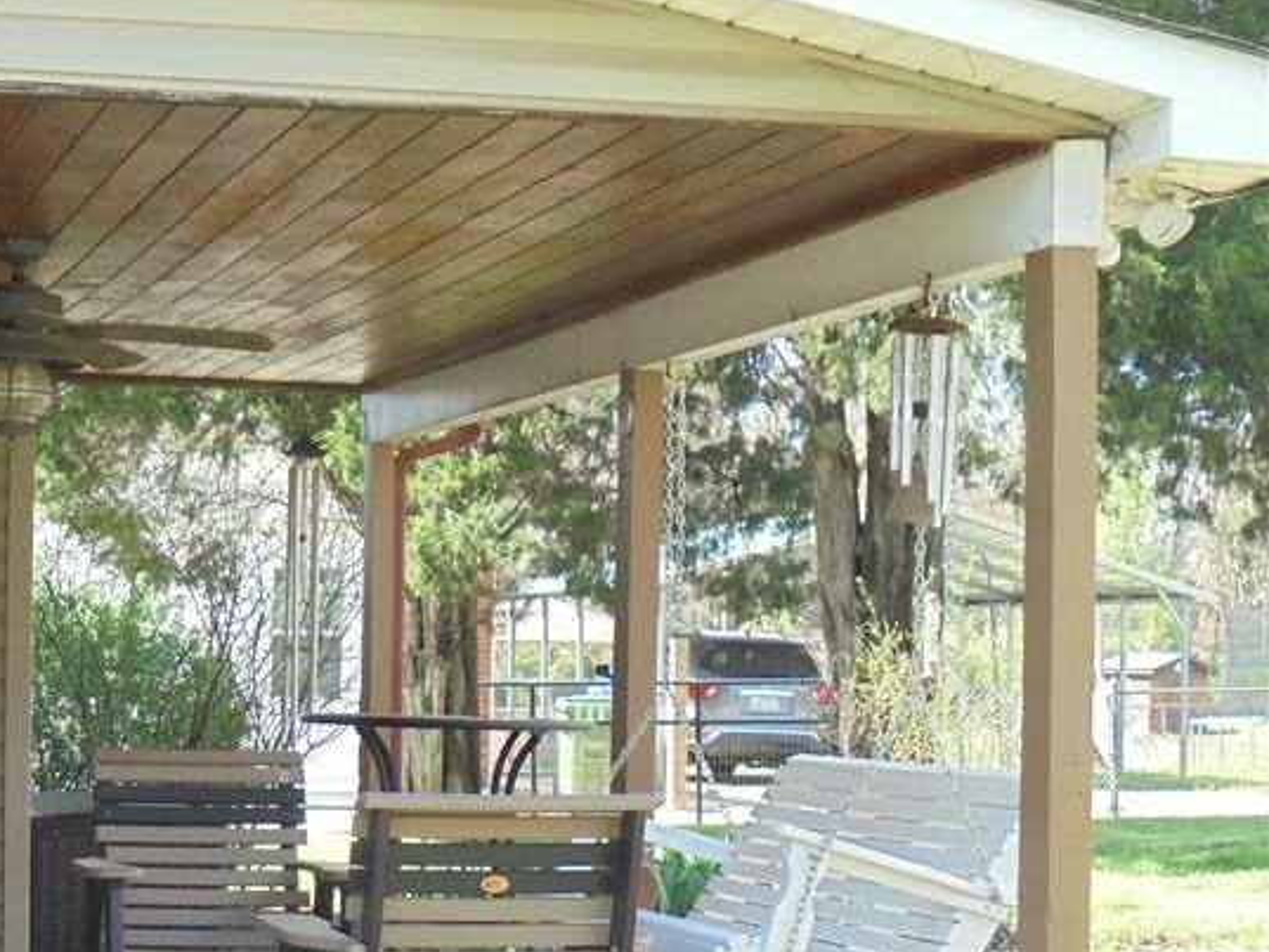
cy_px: 583
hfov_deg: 23.1
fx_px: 3007
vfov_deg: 18.0
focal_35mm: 82
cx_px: 61
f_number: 4.5
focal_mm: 7.8
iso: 100
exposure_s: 1/80
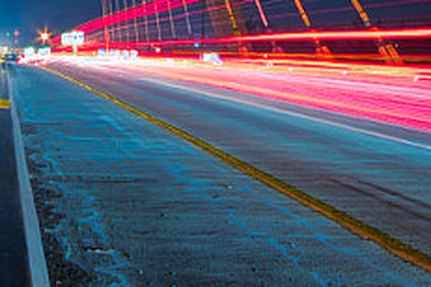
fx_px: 1245
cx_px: 30
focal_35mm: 104
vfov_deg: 11.9
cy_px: -257
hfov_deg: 19.2
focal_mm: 10
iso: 125
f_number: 8
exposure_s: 15
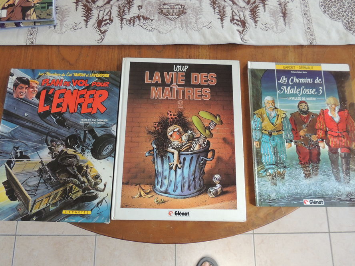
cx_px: 181
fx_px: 277
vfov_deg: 51.4
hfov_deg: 65.3
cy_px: 131
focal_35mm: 27
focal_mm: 4.3
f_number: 3
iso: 400
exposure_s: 1/25
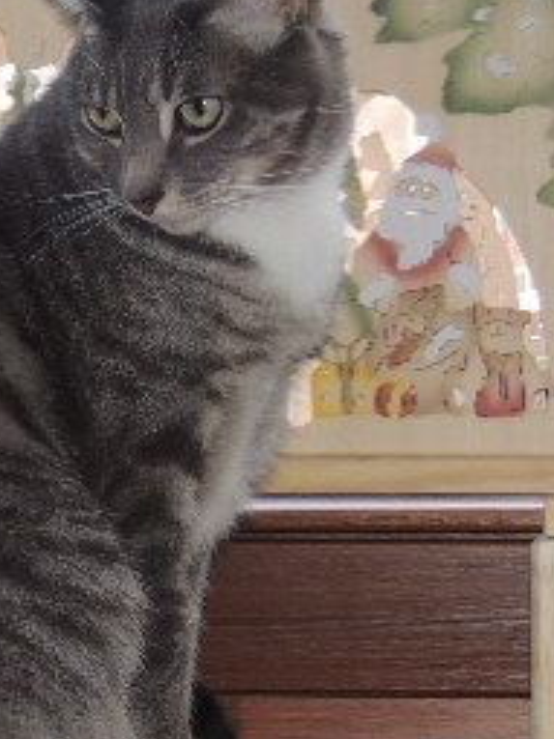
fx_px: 3759
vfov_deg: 11.2
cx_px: -325
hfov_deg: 8.2
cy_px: 588
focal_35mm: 176
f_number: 3.9
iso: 200
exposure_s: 1/50
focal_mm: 12.4
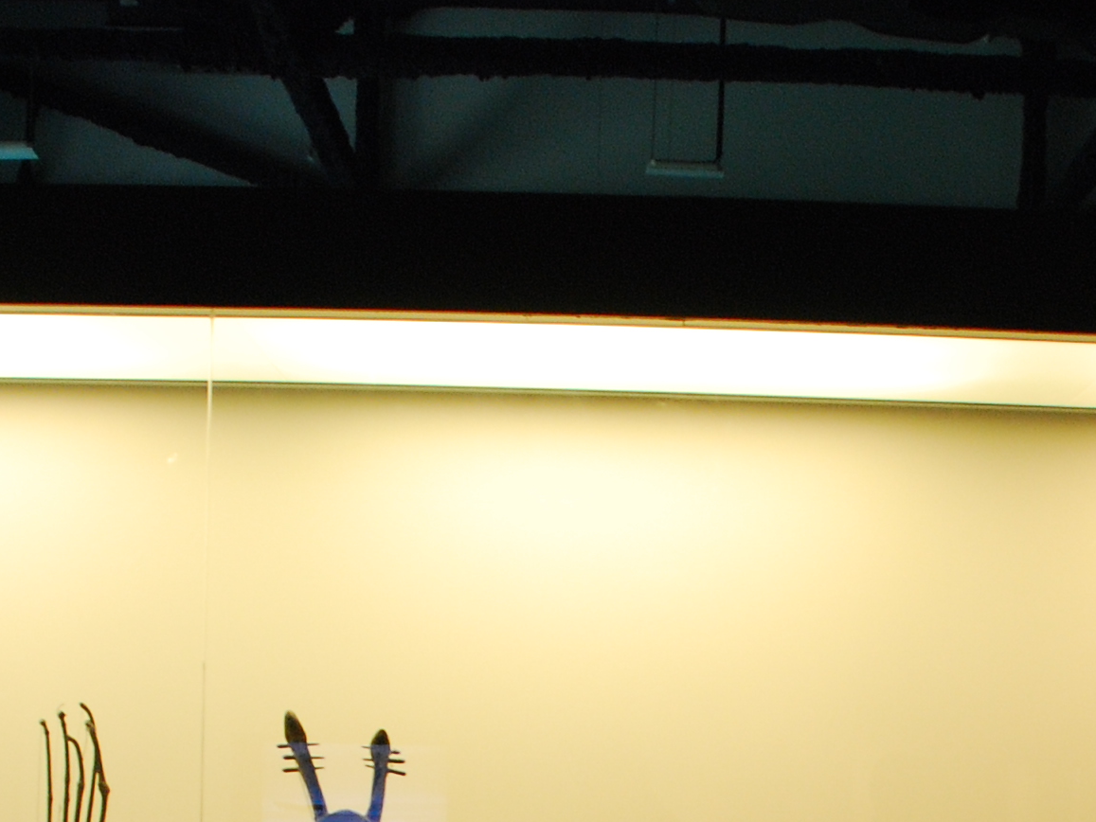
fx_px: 2755
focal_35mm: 87
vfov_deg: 16.0
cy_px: 1121
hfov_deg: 22.5
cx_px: 601
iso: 400
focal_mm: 18
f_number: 3.5
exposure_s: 1/30
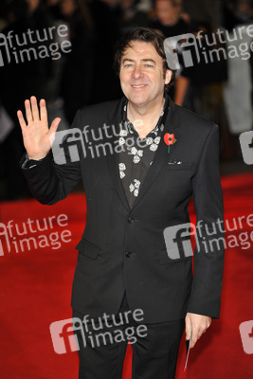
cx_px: 126
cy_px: 190
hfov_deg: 8.9
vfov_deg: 13.2
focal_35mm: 155
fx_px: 1632
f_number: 4
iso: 1000
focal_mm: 155
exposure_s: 1/250
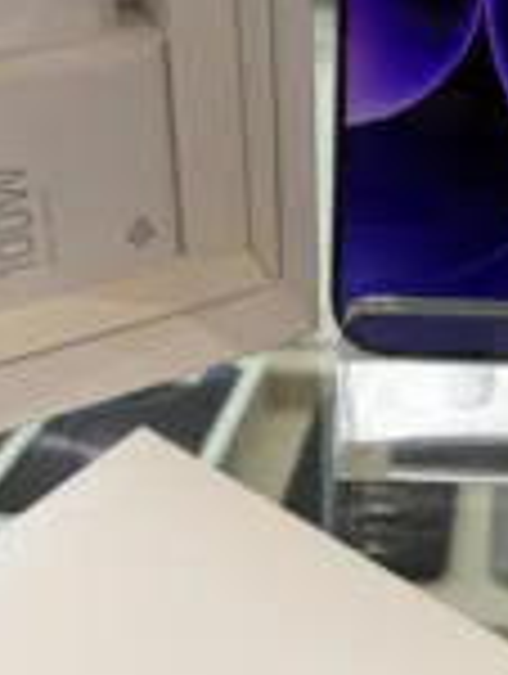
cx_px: 521
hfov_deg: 22.0
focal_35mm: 64
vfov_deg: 29.0
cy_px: 63
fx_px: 1249
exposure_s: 1/702
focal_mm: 6.76
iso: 80
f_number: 1.78
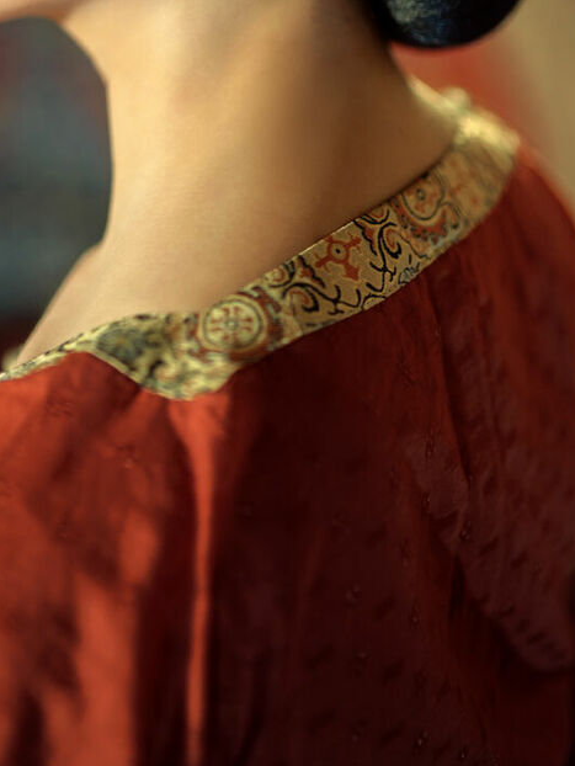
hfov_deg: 16.4
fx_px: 1992
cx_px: 191
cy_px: -85
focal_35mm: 90
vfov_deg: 20.7
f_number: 1.4
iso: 200
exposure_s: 1/250
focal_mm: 50
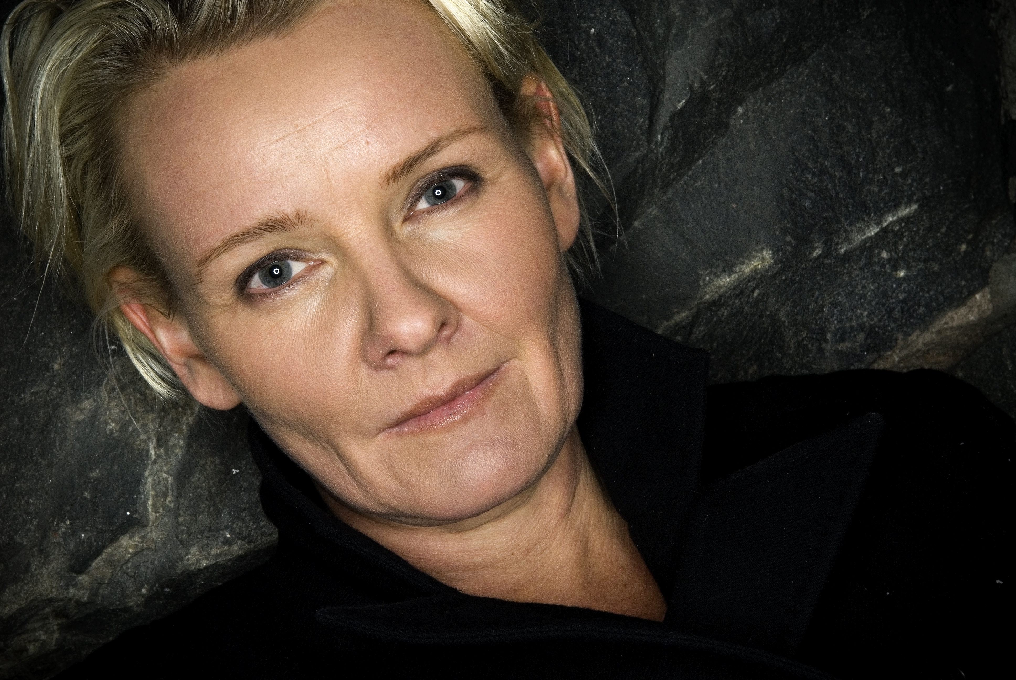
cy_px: 340
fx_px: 2331
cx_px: 508
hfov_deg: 24.6
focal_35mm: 82
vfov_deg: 16.6
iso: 200
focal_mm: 55
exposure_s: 1/50
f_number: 16
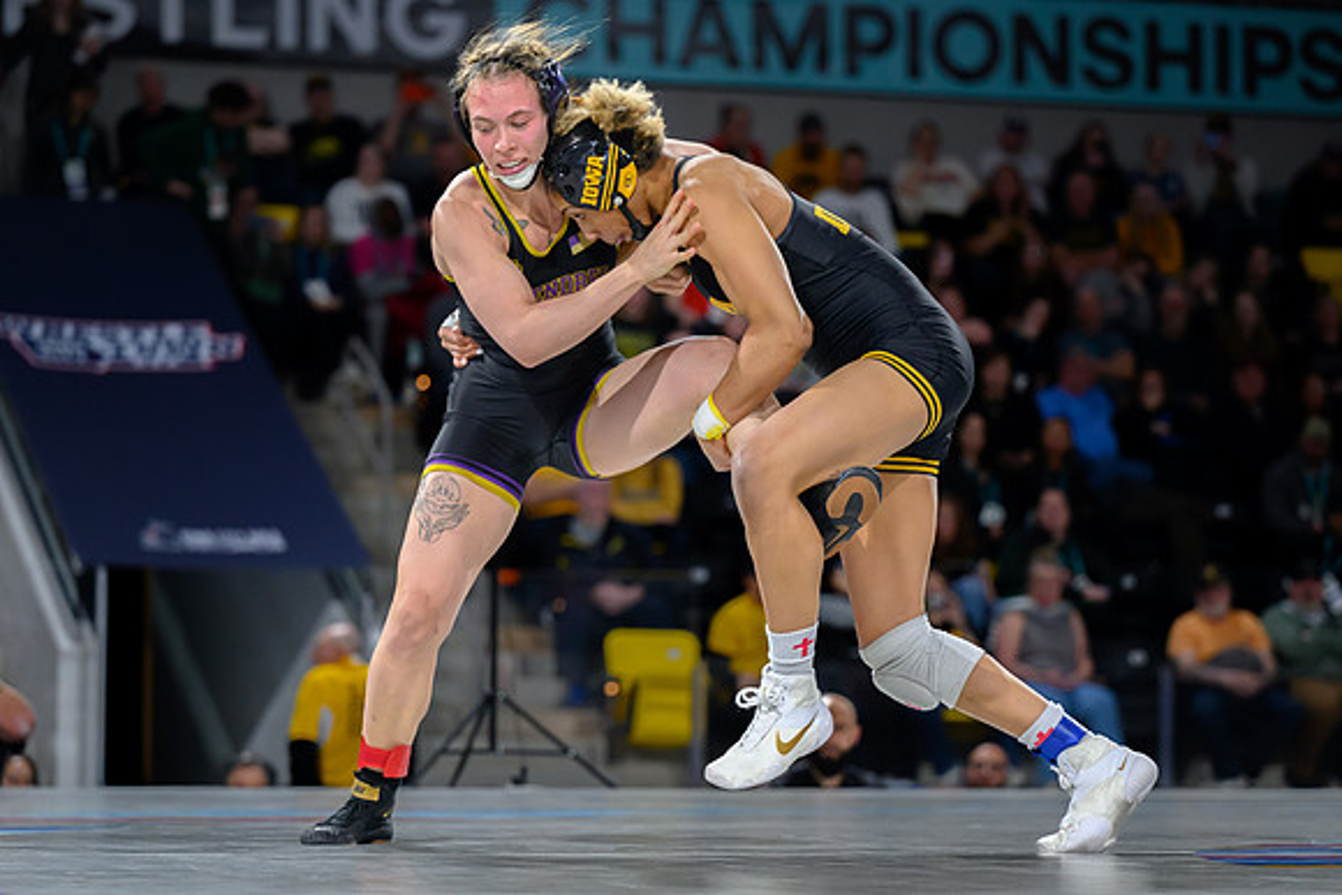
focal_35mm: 126
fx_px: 4700
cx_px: 680
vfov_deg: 10.9
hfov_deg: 16.2
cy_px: 502
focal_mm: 105
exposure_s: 1/800
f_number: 2.8
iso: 3600
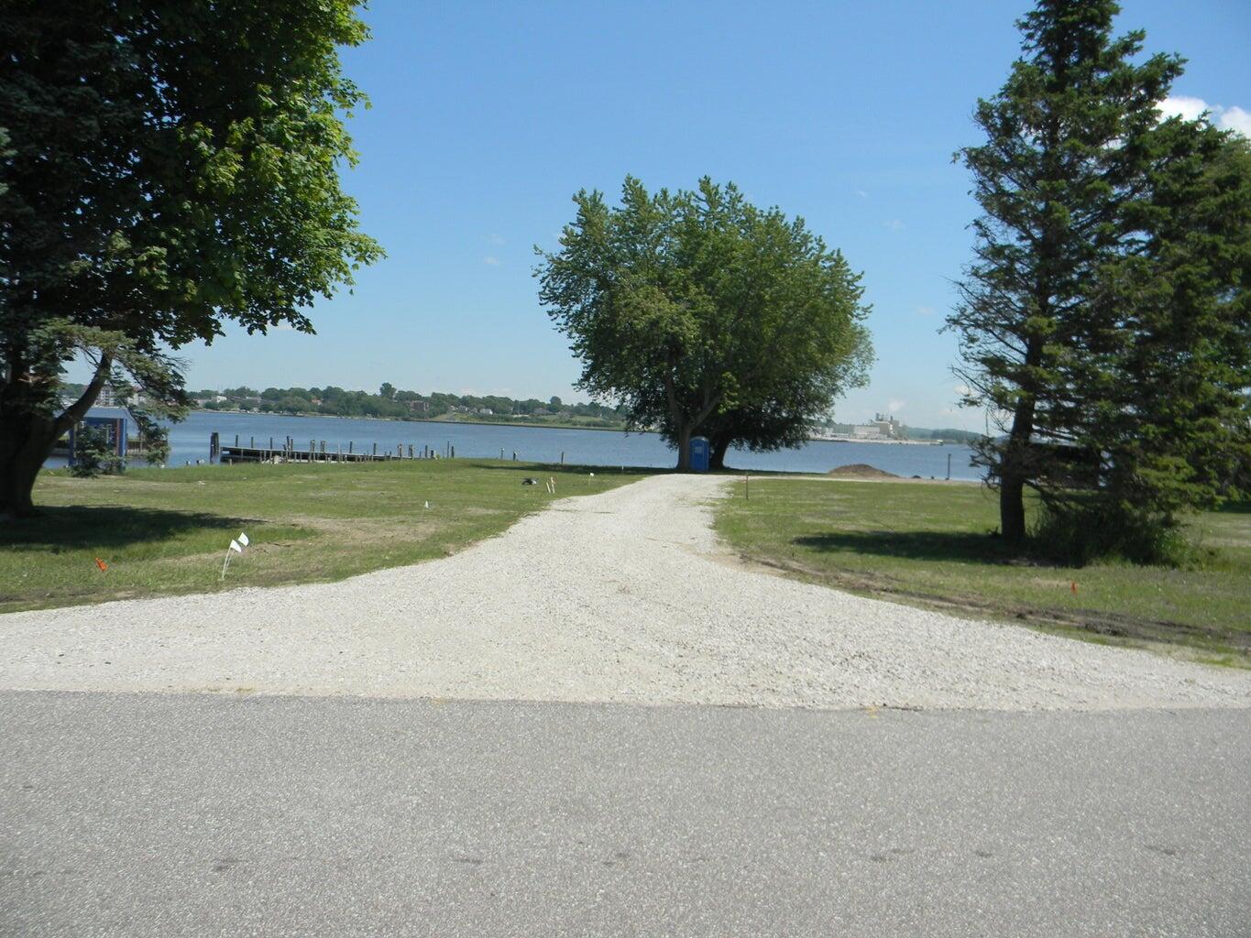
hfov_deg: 63.4
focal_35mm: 28
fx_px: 1012
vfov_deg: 49.8
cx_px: 626
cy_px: 469
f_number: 7
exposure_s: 1/290
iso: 80
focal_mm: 5
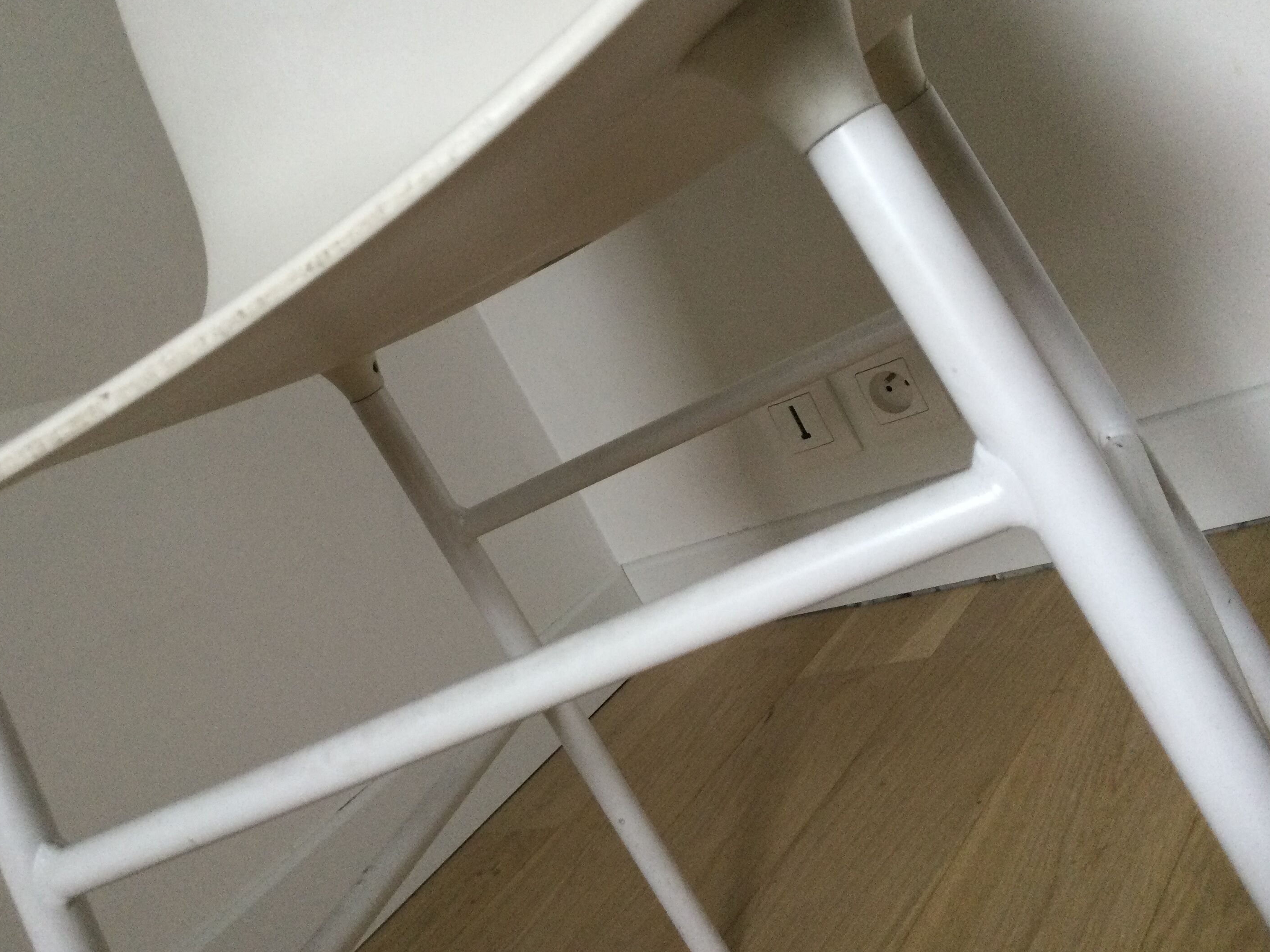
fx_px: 1321
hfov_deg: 51.3
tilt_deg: -9.0
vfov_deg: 39.7
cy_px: 468
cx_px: 588
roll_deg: +27.3
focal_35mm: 36
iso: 100
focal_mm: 3.3
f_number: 2.4
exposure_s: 1/33
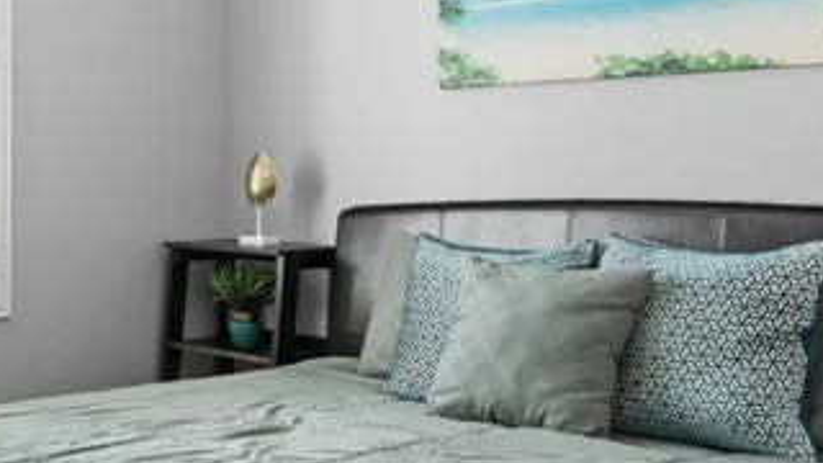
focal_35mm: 57
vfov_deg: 21.0
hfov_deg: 33.0
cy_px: 171
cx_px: -33
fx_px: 1244
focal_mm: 17
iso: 400
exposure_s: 1/8
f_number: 8
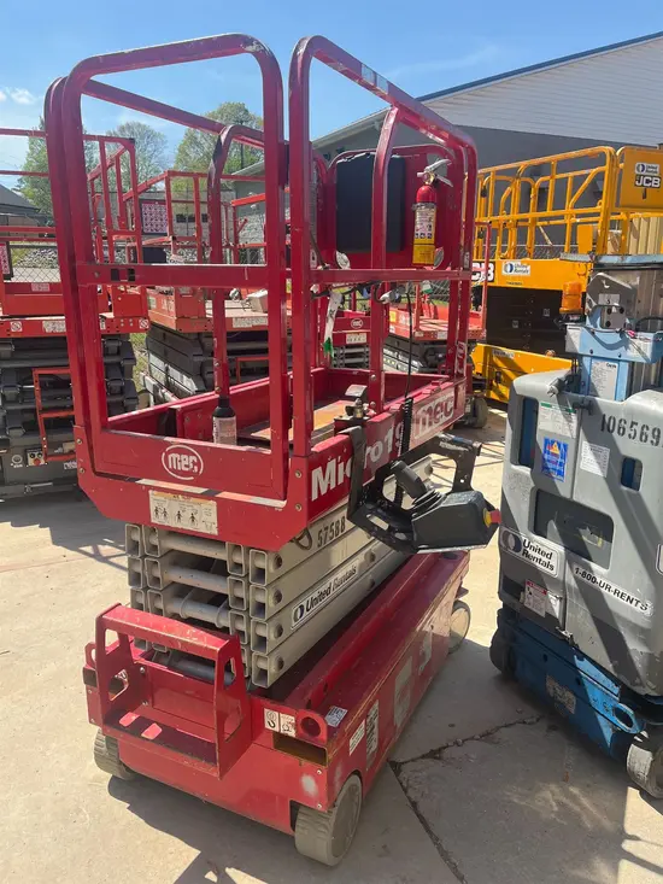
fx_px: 664
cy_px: 442
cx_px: 332
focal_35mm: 26
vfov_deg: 67.3
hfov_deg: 53.1
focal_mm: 5.1
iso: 50
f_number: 1.6
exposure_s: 1/1458
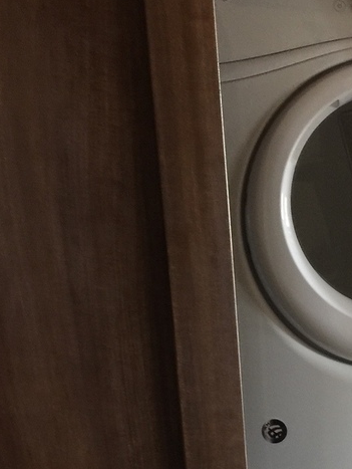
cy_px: 409
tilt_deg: -11.4
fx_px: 907
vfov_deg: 28.0
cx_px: 400
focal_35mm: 67
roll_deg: +0.7
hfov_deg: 20.8
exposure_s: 1/4
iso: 80
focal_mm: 4.15
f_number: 2.2
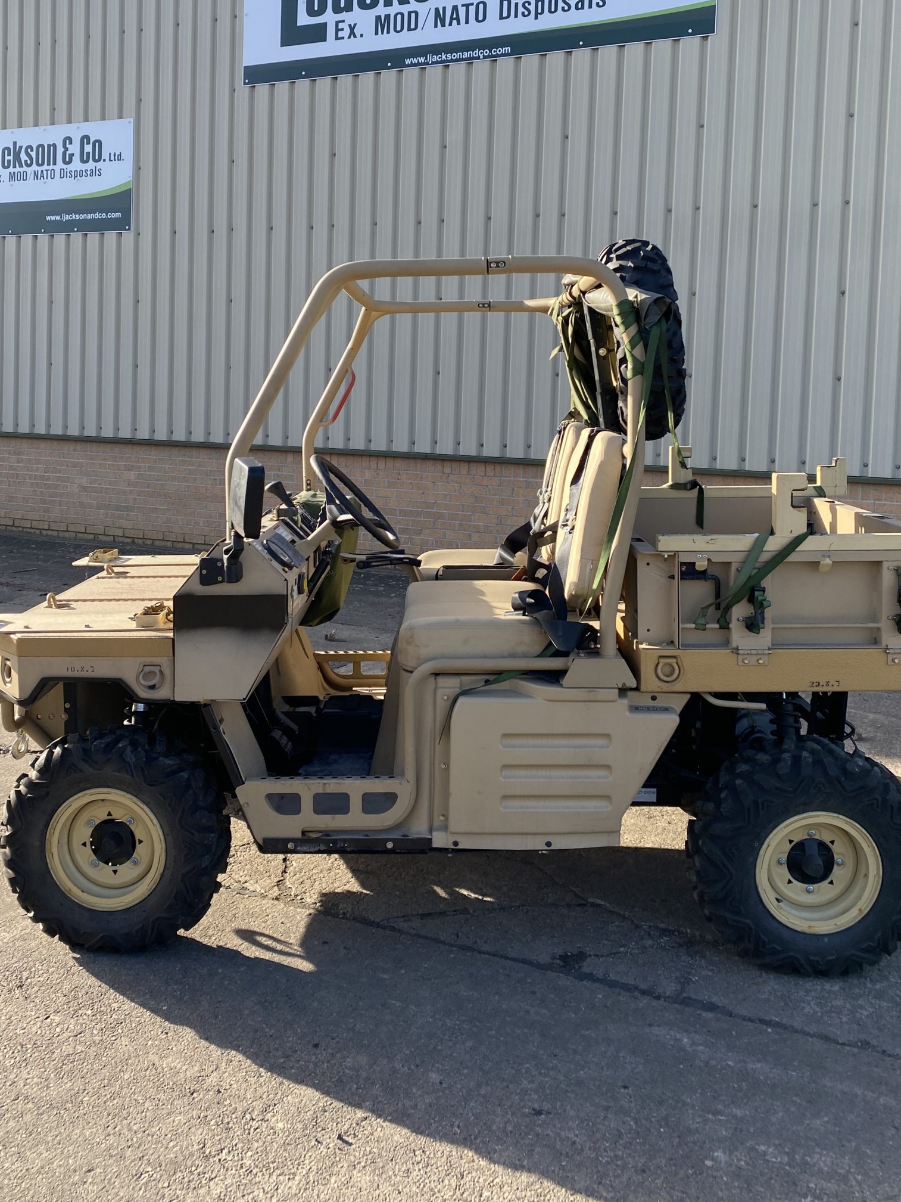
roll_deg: -0.9
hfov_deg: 42.9
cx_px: 454
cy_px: 454
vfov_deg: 54.7
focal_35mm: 33
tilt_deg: -1.4
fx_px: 1145
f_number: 1.8
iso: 32
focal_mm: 4.25
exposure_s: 1/728
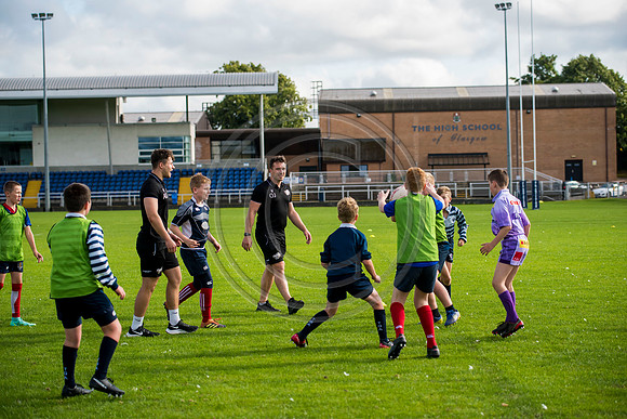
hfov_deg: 20.4
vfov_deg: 13.7
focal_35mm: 100
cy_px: 210
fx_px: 1742
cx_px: 314
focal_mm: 100
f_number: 4
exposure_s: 1/1250
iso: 250
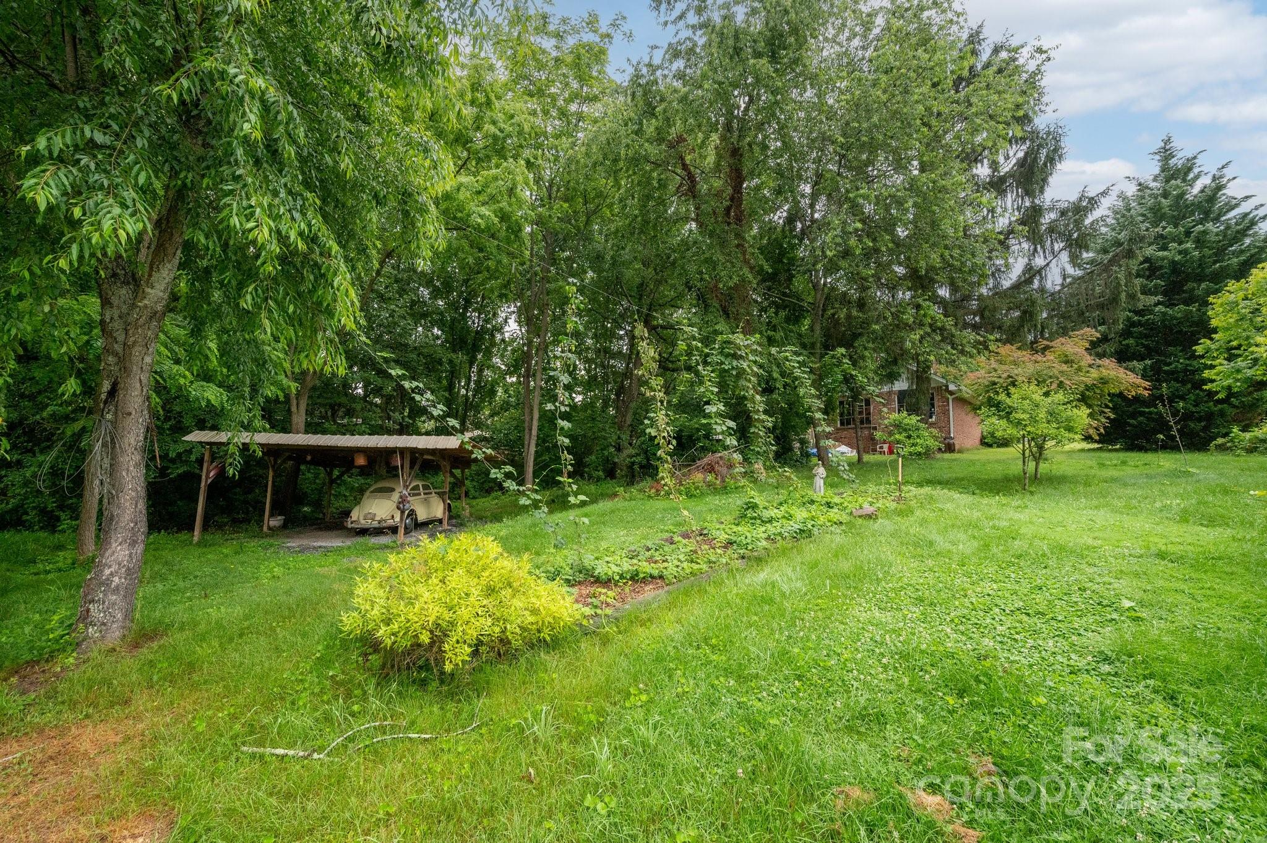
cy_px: 422
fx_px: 527
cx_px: 634
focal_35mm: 15
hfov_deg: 100.4
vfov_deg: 77.2
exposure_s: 1/800
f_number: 8
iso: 4000
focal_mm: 15
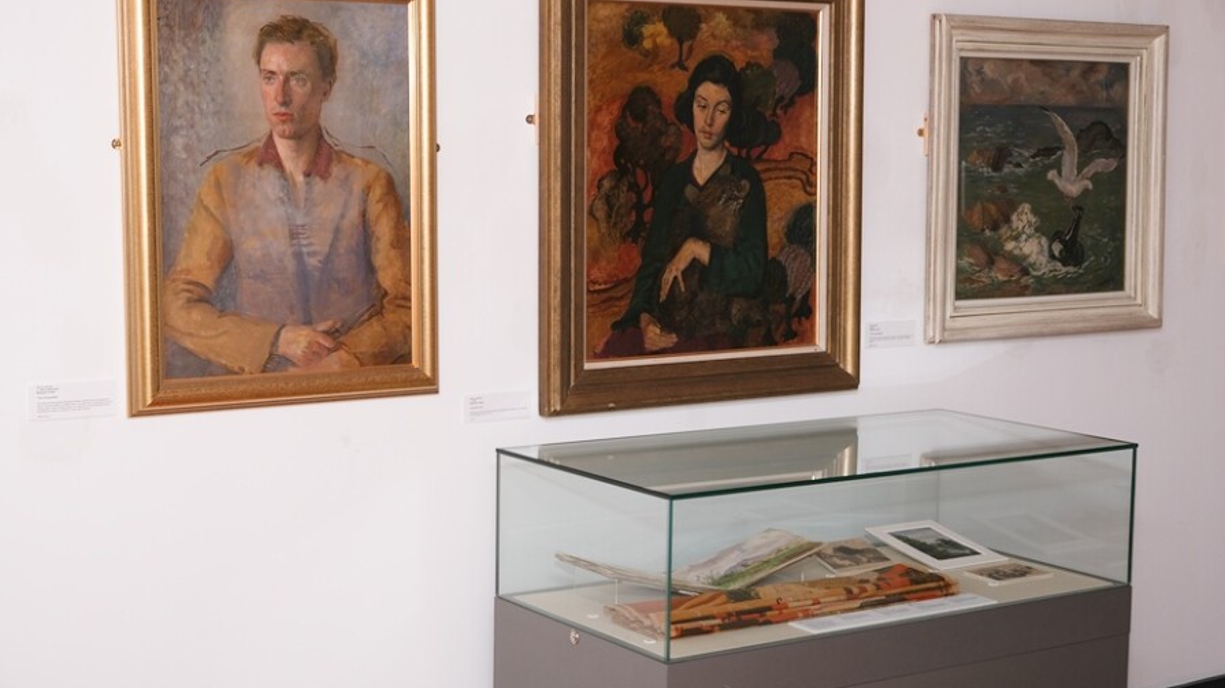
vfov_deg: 20.4
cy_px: 317
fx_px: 1916
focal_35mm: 59
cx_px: 615
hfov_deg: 35.5
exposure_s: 1/125
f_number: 5.6
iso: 400
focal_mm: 37.4
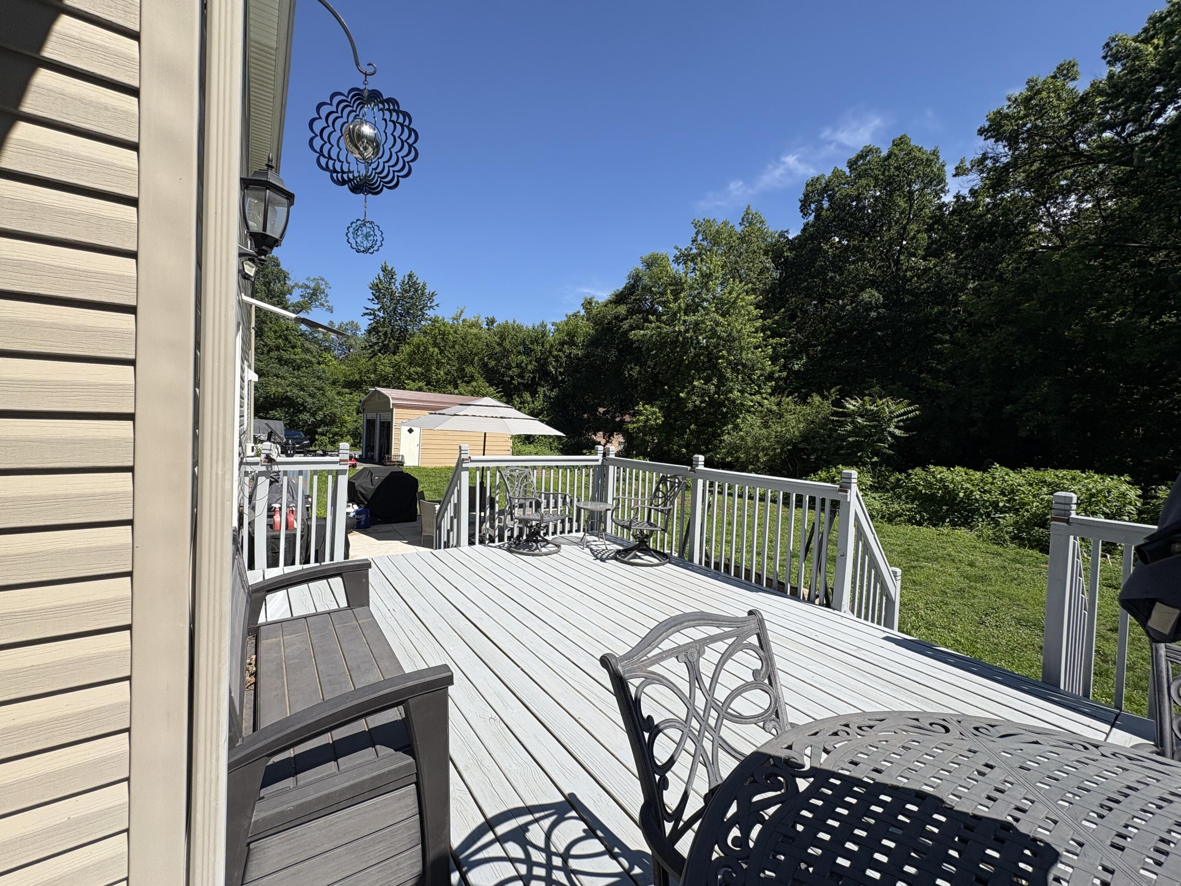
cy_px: 443
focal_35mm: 14
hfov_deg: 102.1
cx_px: 590
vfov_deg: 85.7
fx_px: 478
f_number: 2.2
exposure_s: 1/1536
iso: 40
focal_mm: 2.22
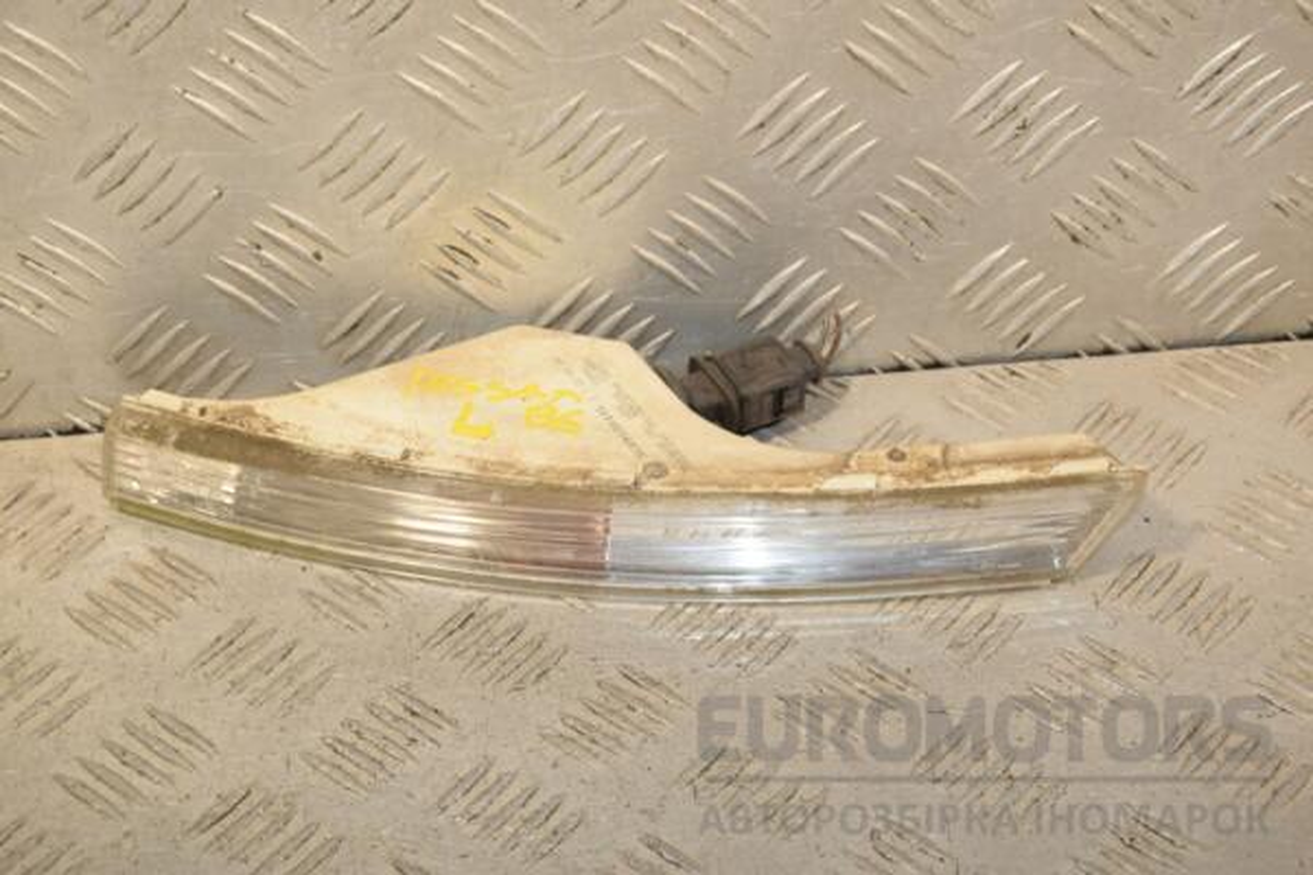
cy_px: 438
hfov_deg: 21.9
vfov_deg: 14.7
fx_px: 3392
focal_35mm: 93
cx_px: 656
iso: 800
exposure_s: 1/200
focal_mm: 62
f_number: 8
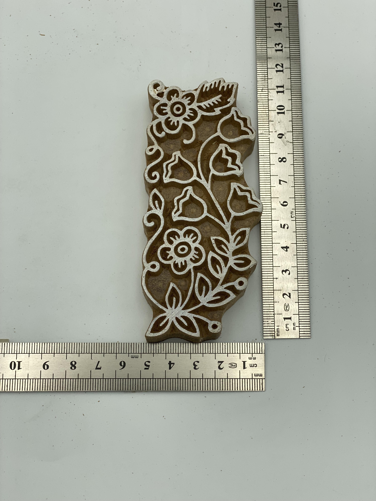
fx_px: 753
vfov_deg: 36.8
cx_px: 188
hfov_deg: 28.0
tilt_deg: -75.6
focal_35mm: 52
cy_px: 250
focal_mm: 6
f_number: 2
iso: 20
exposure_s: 1/773
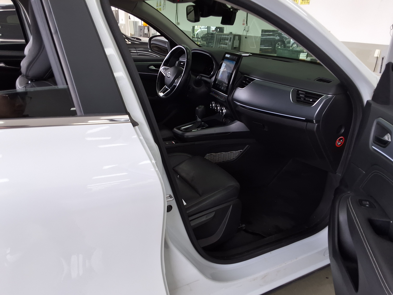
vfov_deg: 49.7
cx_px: 196
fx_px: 318
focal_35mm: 28
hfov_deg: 63.4
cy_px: 148
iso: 50
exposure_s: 1/120
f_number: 1.9
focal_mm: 2.91
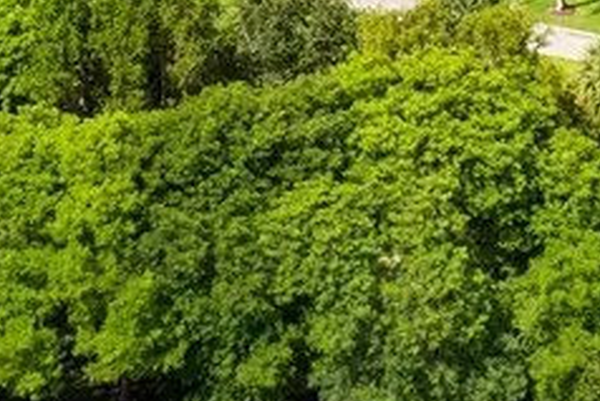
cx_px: 450
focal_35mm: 117
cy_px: -899
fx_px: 1949
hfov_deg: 17.4
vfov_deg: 8.9
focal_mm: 16.4
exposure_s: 1/500
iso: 320
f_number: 11
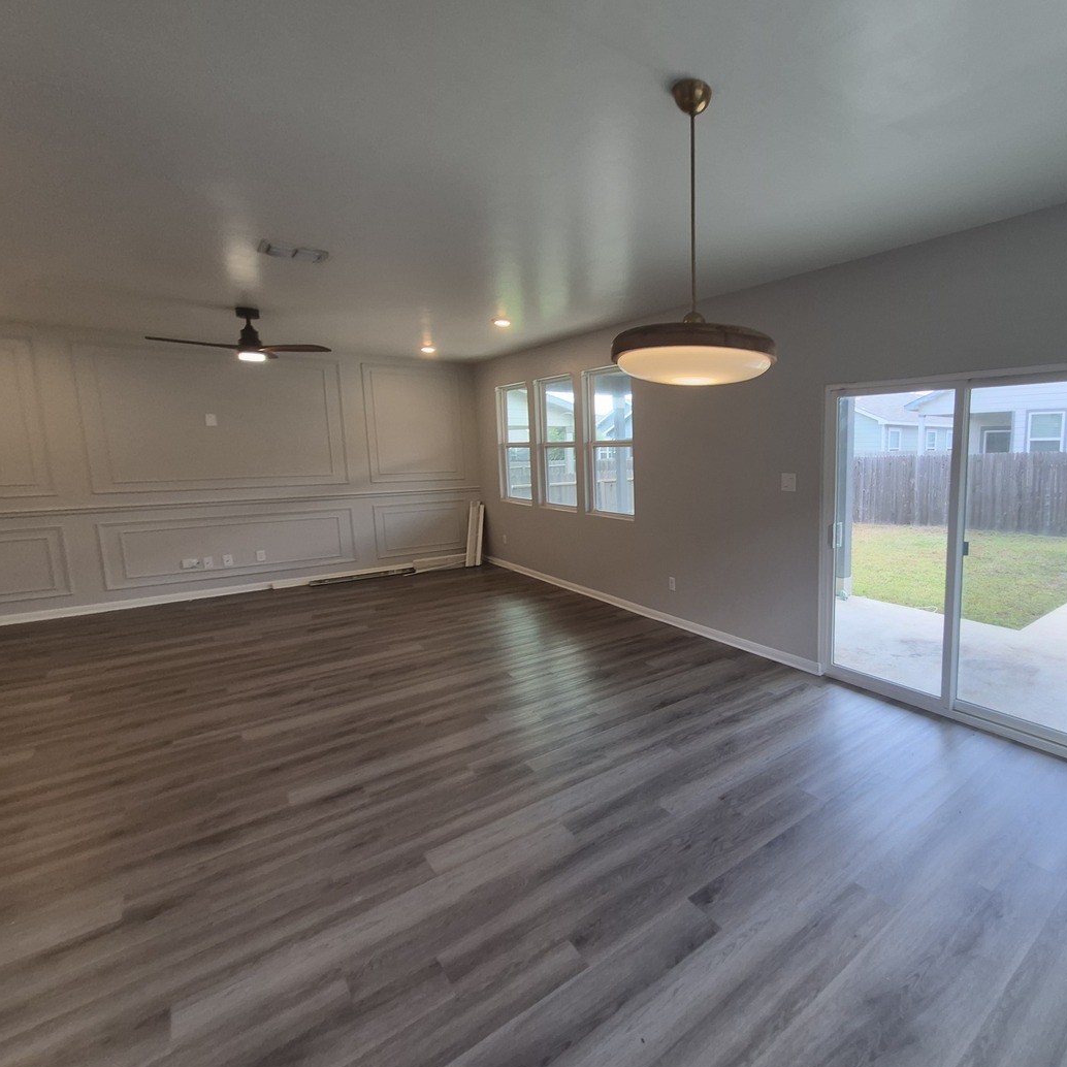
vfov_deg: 87.4
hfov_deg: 83.9
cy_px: 516
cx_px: 725
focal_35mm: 16
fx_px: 558
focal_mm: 1.74
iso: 64
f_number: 2.2
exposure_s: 1/60
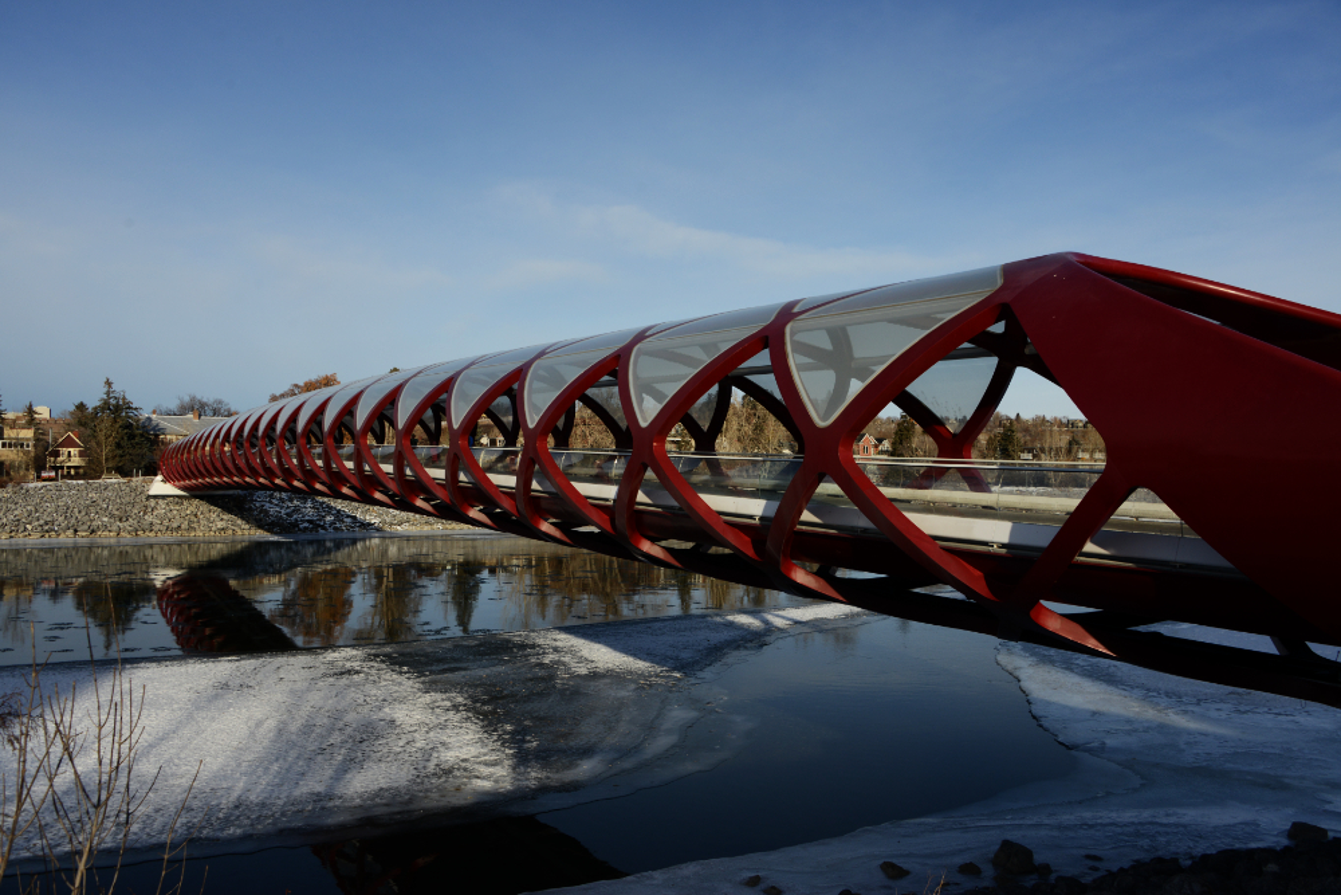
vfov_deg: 46.4
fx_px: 1043
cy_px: 448
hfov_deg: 65.5
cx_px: 670
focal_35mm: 28
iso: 250
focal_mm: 28
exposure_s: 1/1000
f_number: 7.1
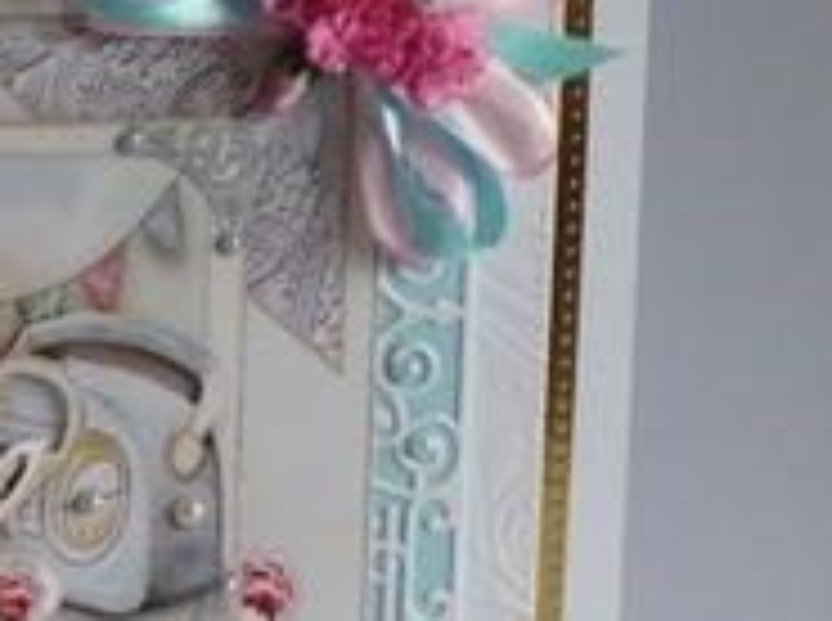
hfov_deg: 11.0
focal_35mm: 178
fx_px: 4270
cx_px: -108
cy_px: 394
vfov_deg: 8.3
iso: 400
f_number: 4.7
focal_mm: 13.2
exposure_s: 1/50
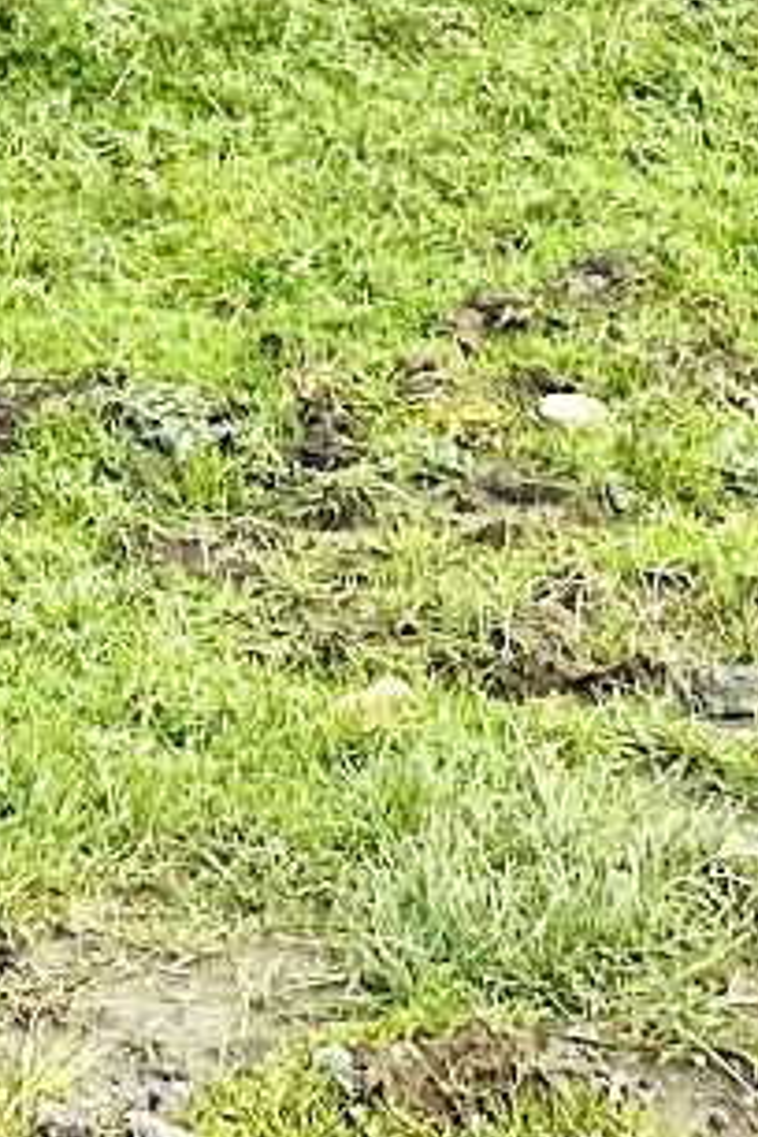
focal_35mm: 167
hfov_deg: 7.8
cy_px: -1683
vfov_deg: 10.4
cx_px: -881
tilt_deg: -0.1
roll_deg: -2.9
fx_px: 5274
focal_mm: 6.86
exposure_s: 1/5263
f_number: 1.78
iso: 80
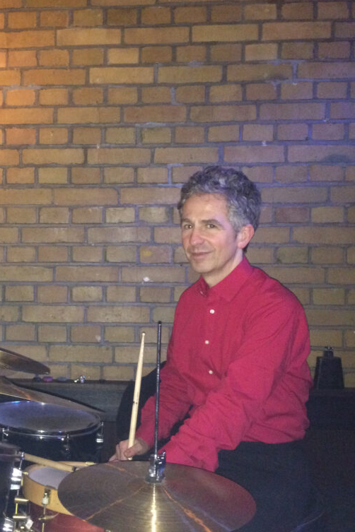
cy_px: 262
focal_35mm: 41
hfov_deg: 31.5
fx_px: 606
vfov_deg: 47.4
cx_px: 54
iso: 500
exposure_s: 1/17
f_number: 2.2
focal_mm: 4.15
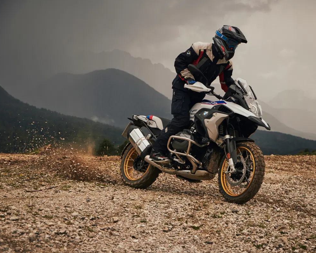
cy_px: 126
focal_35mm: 66
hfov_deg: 28.7
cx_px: 172
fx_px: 617
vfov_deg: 23.1
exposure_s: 1/800
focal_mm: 58
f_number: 4
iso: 125
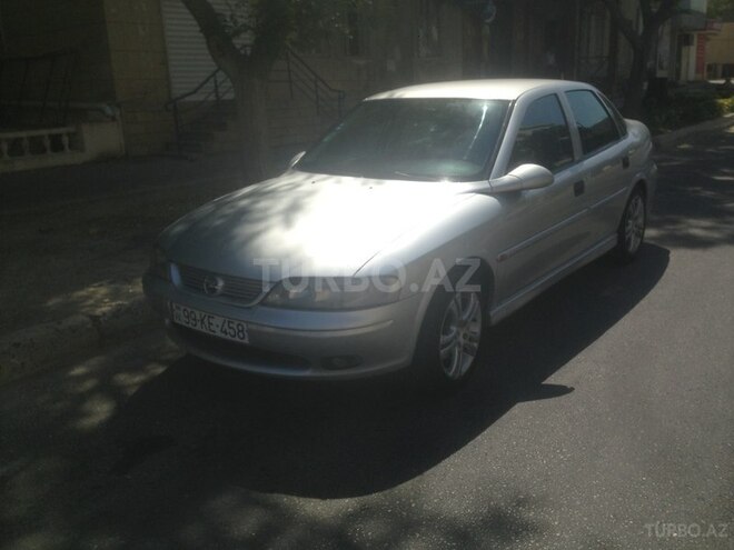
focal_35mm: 33
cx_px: 367
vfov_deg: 42.9
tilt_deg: -15.2
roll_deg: -0.2
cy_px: 275
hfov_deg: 55.4
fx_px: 700
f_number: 2.4
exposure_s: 1/2088
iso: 50
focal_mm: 4.12
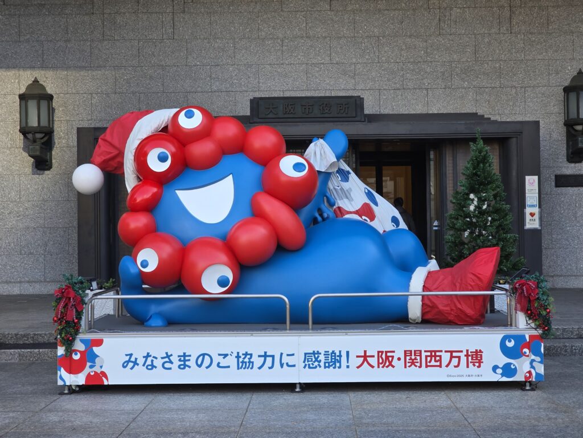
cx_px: 292
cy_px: 219
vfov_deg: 21.3
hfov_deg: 28.2
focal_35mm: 69
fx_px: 1162
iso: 50
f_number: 2.4
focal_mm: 7.9
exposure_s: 1/200
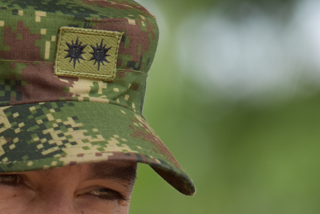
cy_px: 266
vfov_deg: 1.4
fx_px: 8497
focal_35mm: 956
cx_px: -43
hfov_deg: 2.2
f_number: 5.6
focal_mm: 210
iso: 200
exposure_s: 1/500
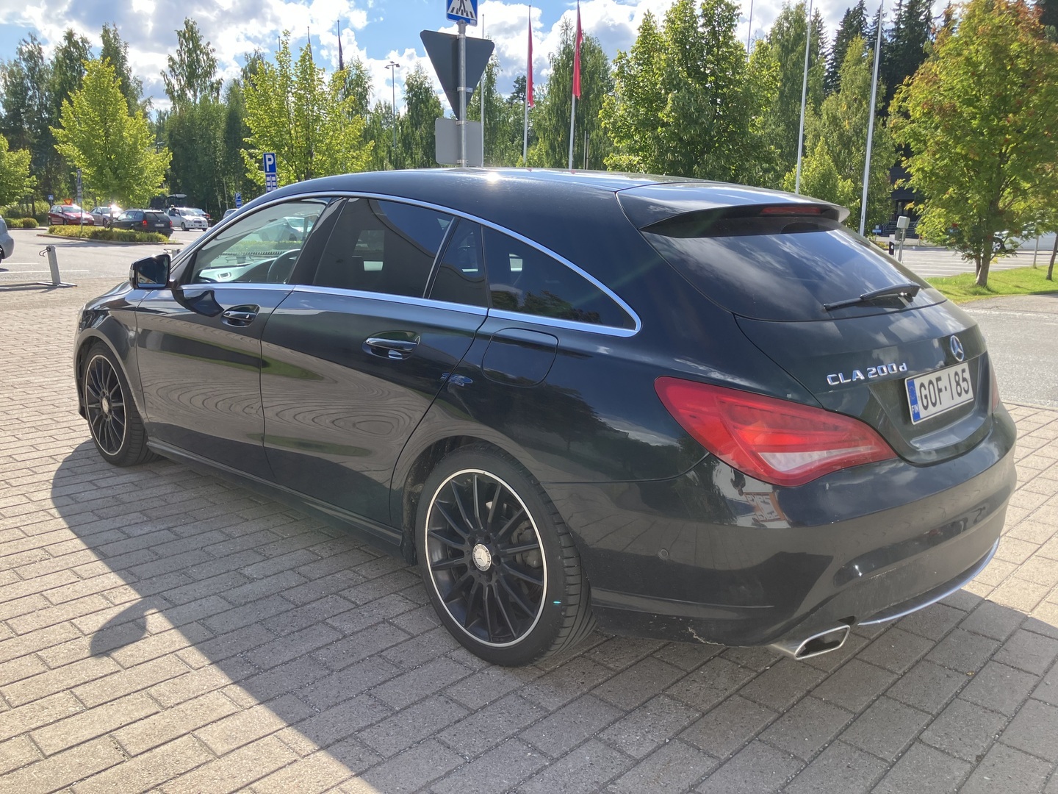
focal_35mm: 28
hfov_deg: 63.4
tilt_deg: -12.2
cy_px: 397
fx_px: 856
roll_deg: -0.8
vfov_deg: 49.7
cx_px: 529
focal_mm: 3.99
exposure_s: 1/674
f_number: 1.8
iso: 32
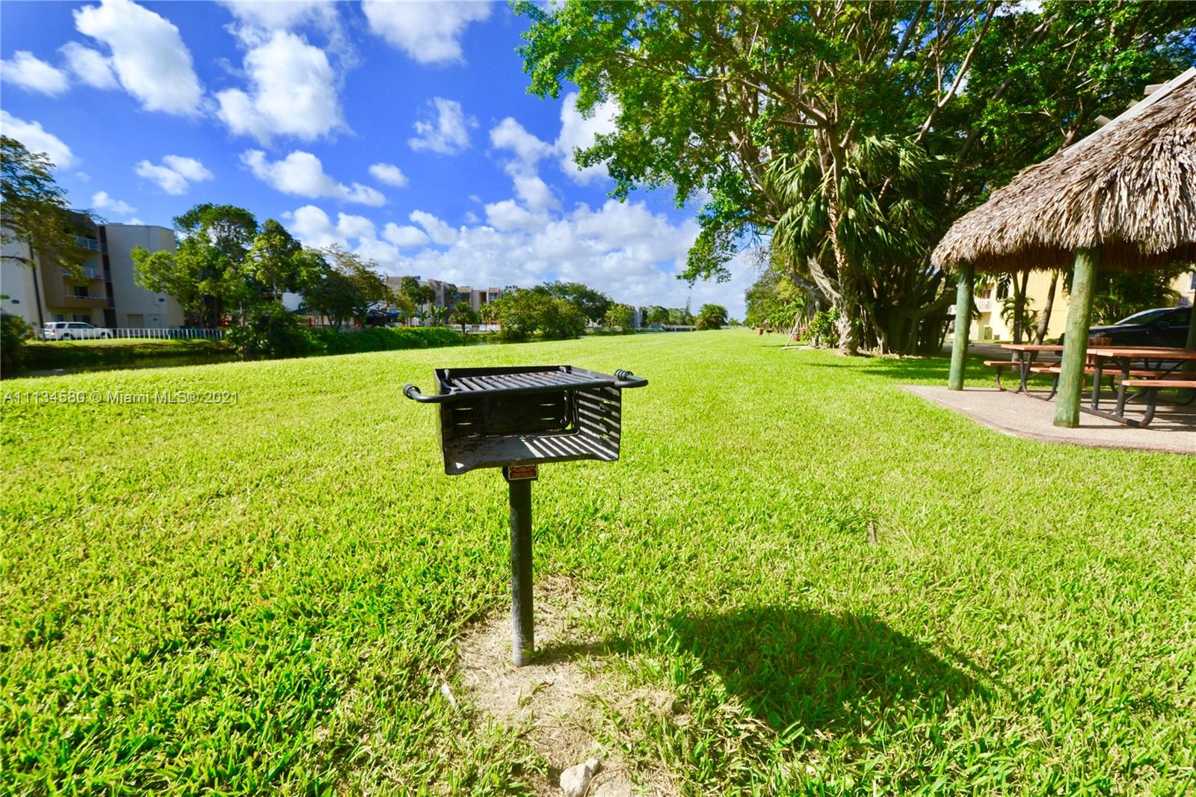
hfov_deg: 100.4
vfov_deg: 77.3
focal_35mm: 15
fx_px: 498
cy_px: 398
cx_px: 598
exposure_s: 1/250
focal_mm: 10
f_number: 8
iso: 100
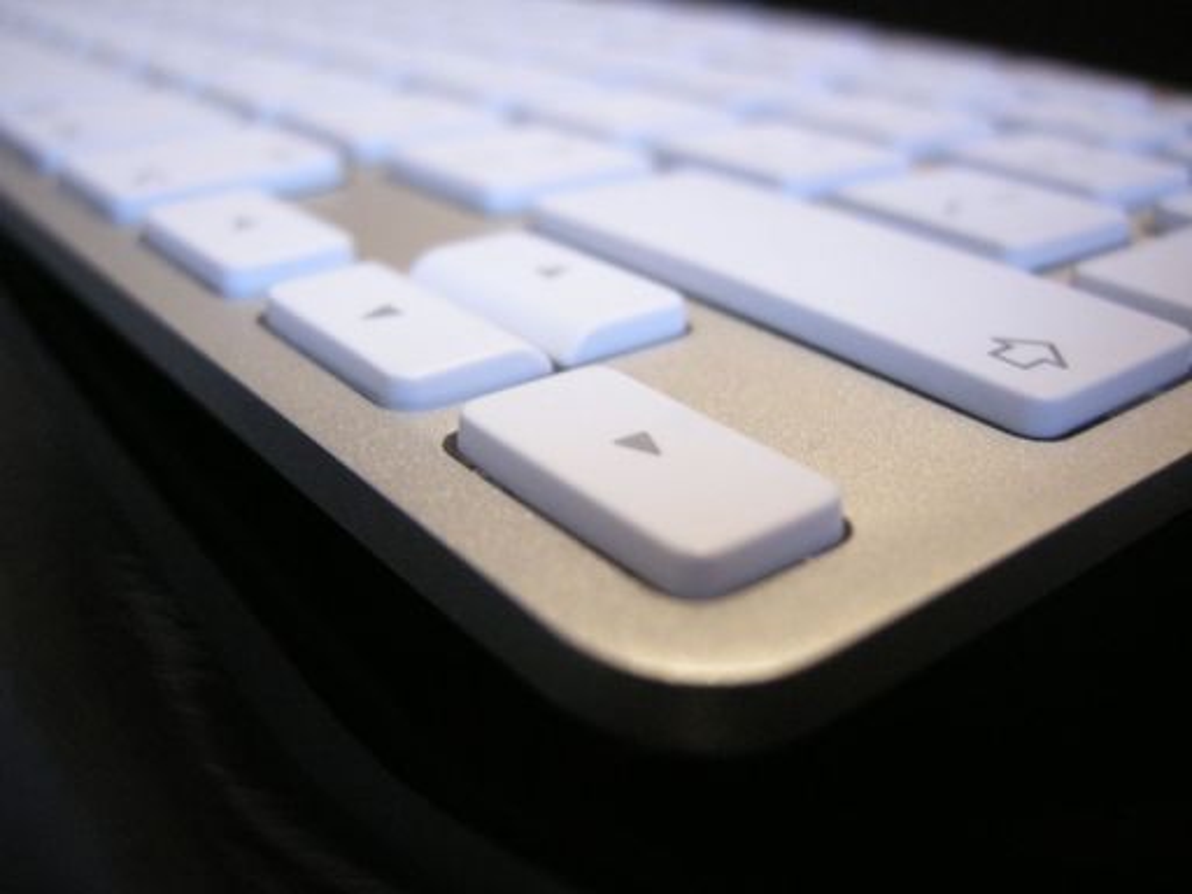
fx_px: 1240
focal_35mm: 36
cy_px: 447
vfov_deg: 39.7
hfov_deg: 51.4
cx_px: 596
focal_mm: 7.5
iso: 400
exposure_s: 1/31.7
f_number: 2.7
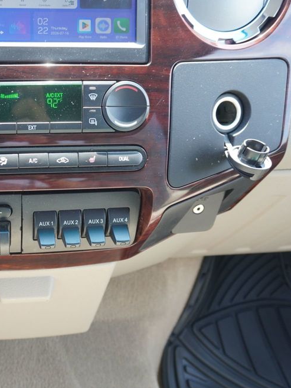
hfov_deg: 36.6
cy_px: 199
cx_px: 16
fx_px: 403
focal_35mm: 36
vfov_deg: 51.3
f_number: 4
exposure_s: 1/60
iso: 250
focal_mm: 16
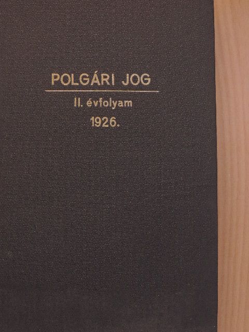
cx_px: 124
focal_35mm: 70
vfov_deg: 27.8
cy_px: 166
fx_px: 671
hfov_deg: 21.0
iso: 800
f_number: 3.9
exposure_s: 1/50
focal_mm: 12.4
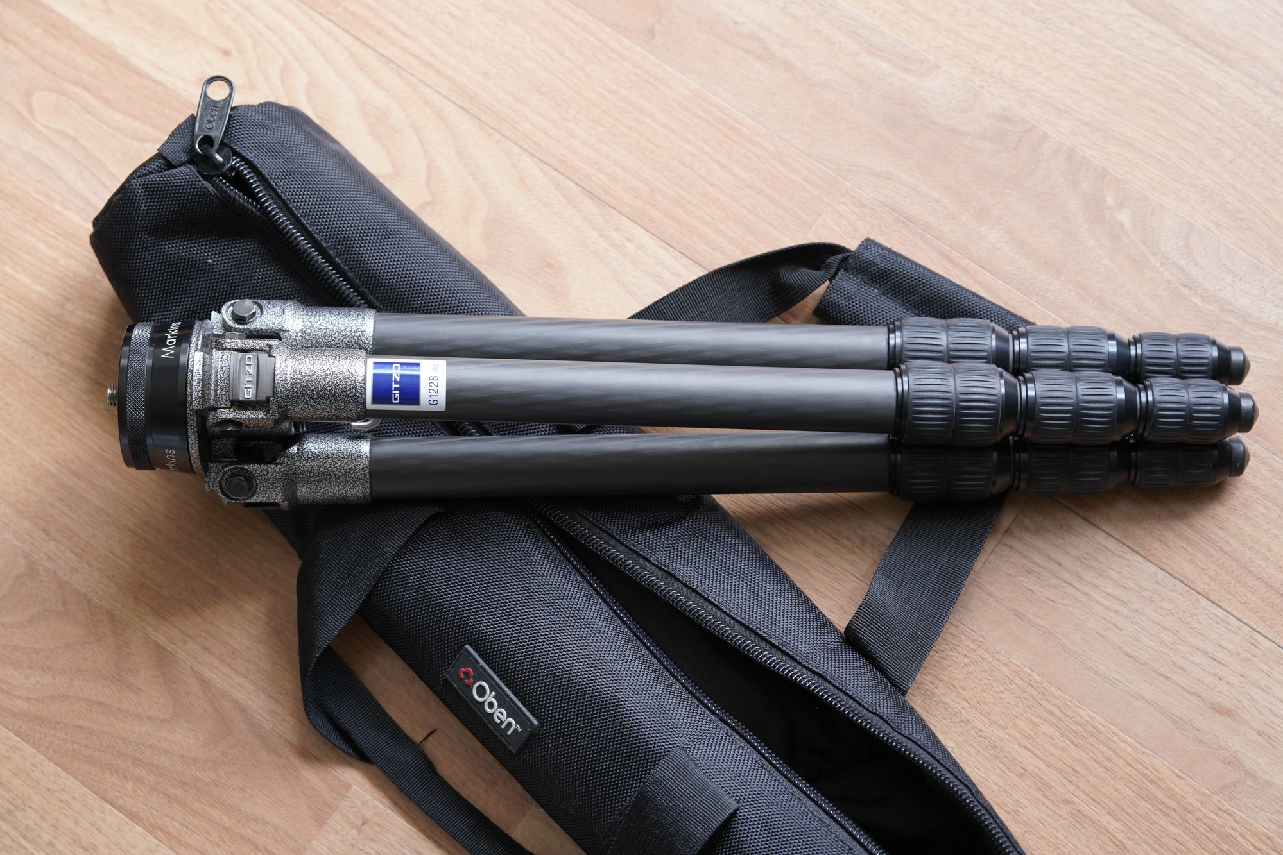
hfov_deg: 23.9
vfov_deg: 16.1
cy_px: 428
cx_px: 642
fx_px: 3029
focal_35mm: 85
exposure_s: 1/40
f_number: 5
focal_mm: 85
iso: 500
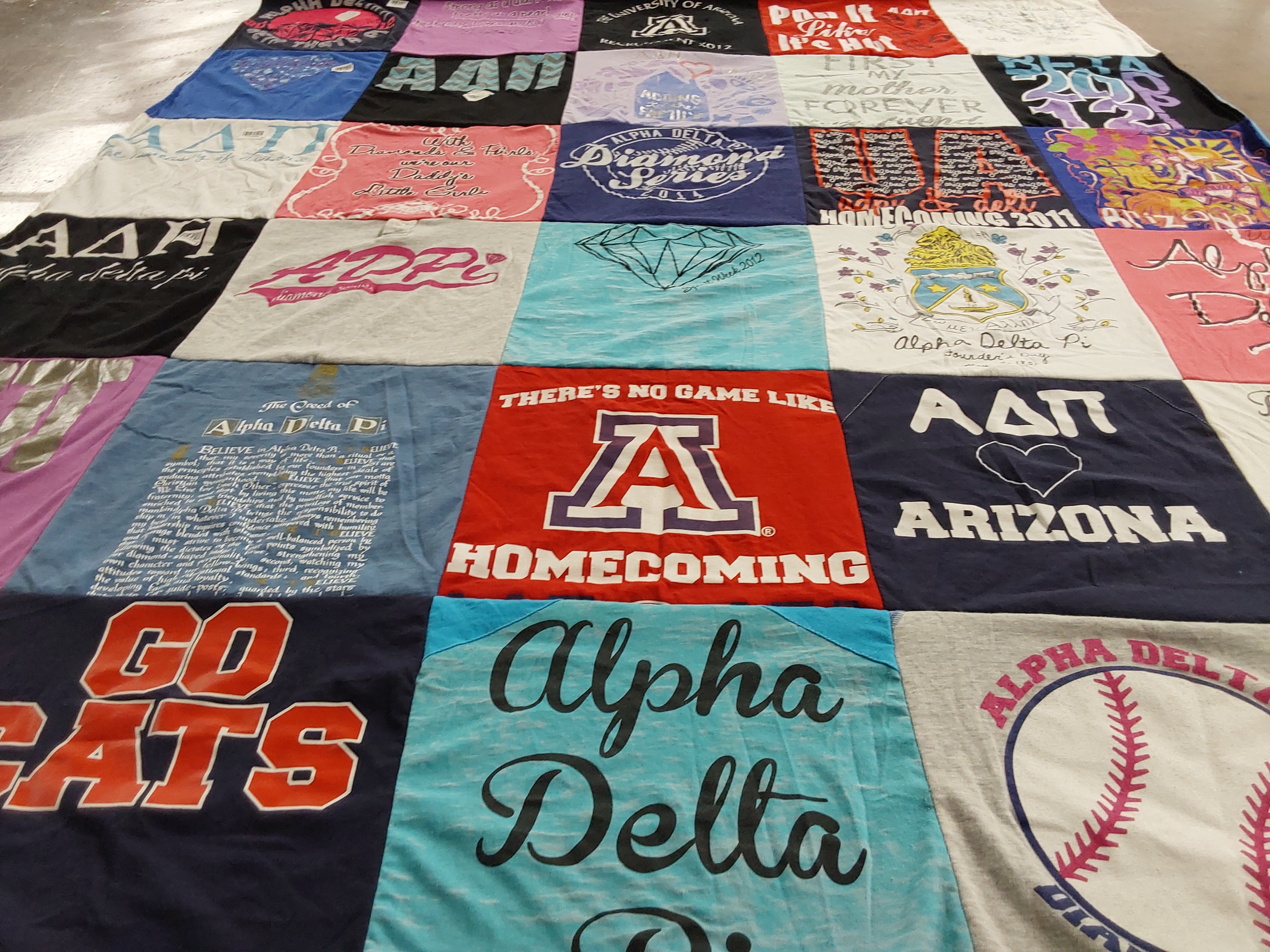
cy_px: 476
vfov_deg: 49.7
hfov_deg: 63.4
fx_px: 1027
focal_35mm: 28
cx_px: 635
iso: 100
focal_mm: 2.91
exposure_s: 1/50
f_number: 1.9
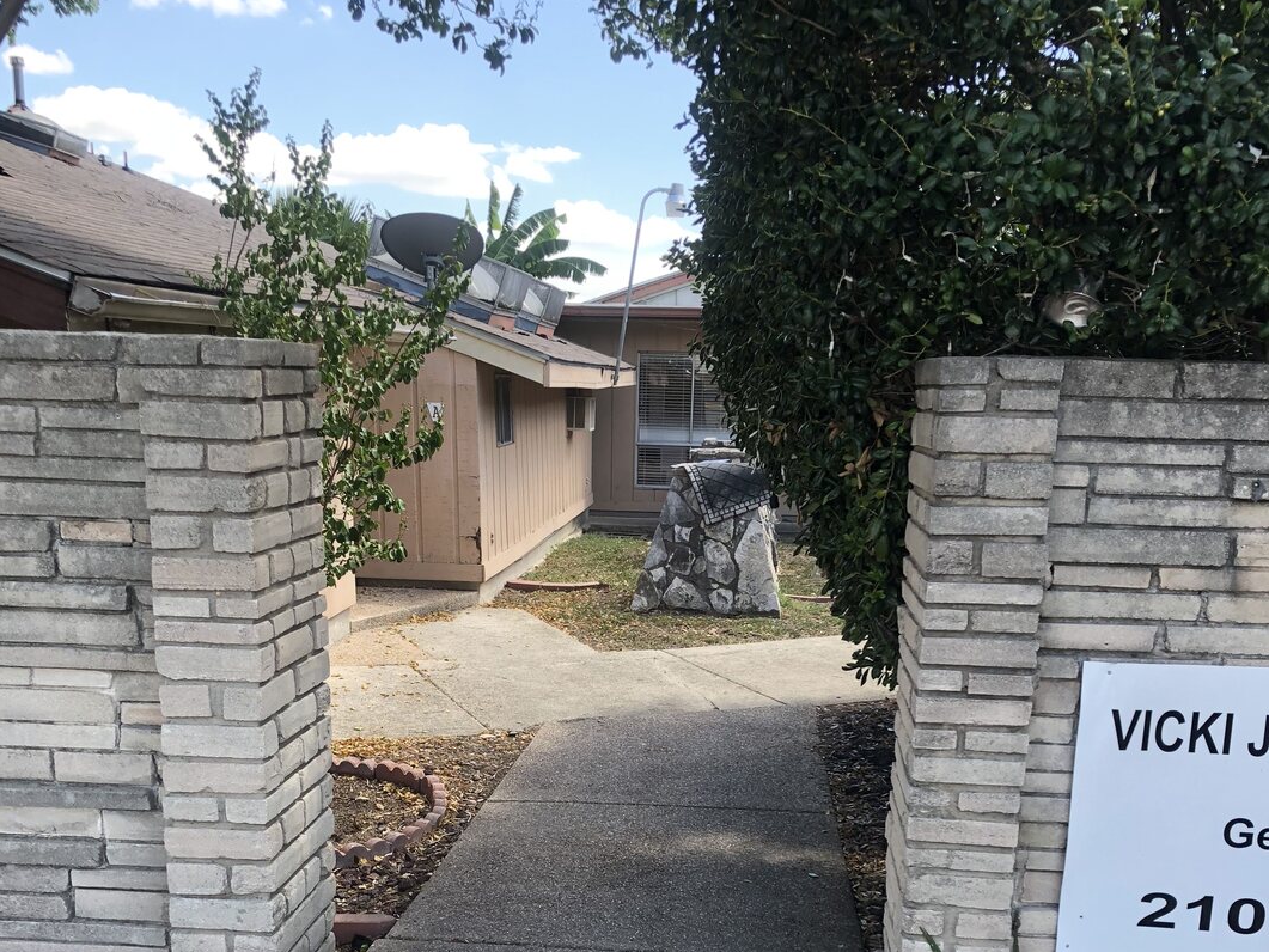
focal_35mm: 38
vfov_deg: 36.7
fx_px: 1393
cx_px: 624
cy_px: 726
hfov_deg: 49.0
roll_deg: -0.8
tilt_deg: -13.8
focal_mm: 4
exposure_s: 1/226
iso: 20
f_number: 1.8
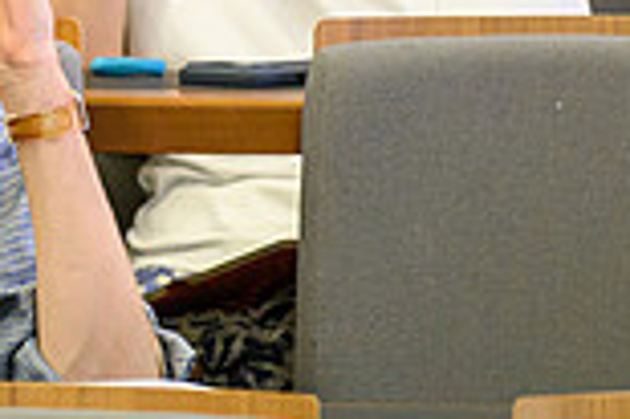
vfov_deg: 1.6
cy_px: -273
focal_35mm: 841
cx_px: -289
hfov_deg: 2.5
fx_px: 14702
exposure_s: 1/200
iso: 2500
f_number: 2.8
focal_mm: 150
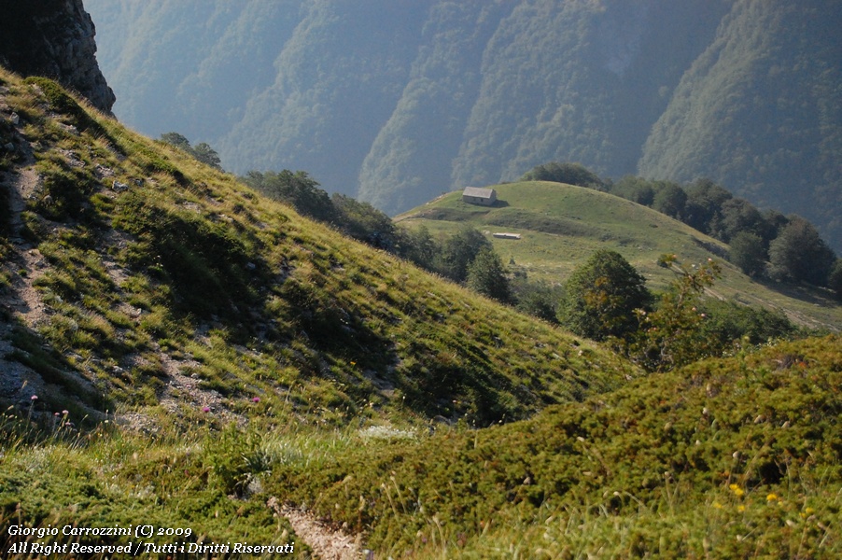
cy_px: 280
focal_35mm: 82
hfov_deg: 24.6
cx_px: 421
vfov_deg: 16.5
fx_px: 1928
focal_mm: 55
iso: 1600
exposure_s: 1/4000
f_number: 7.1
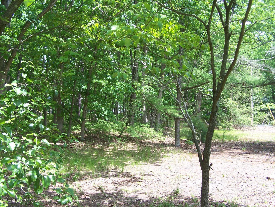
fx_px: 302
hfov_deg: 49.0
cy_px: 104
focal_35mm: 38
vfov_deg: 37.7
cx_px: 138
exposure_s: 1/180
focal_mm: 6.3
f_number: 2.8
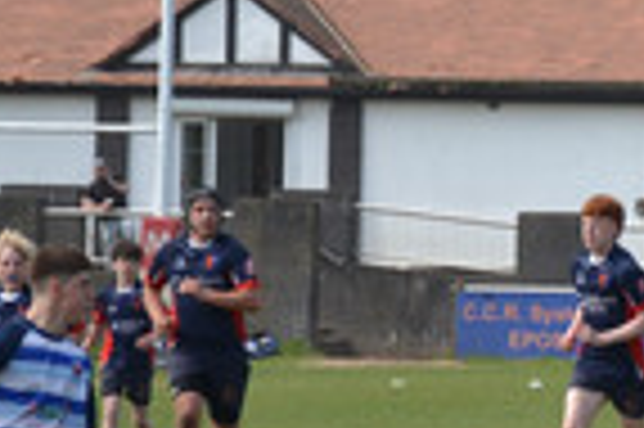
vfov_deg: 3.3
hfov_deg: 4.9
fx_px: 7451
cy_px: 191
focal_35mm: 417
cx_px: 1153
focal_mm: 62
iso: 400
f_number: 5.6
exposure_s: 1/1250
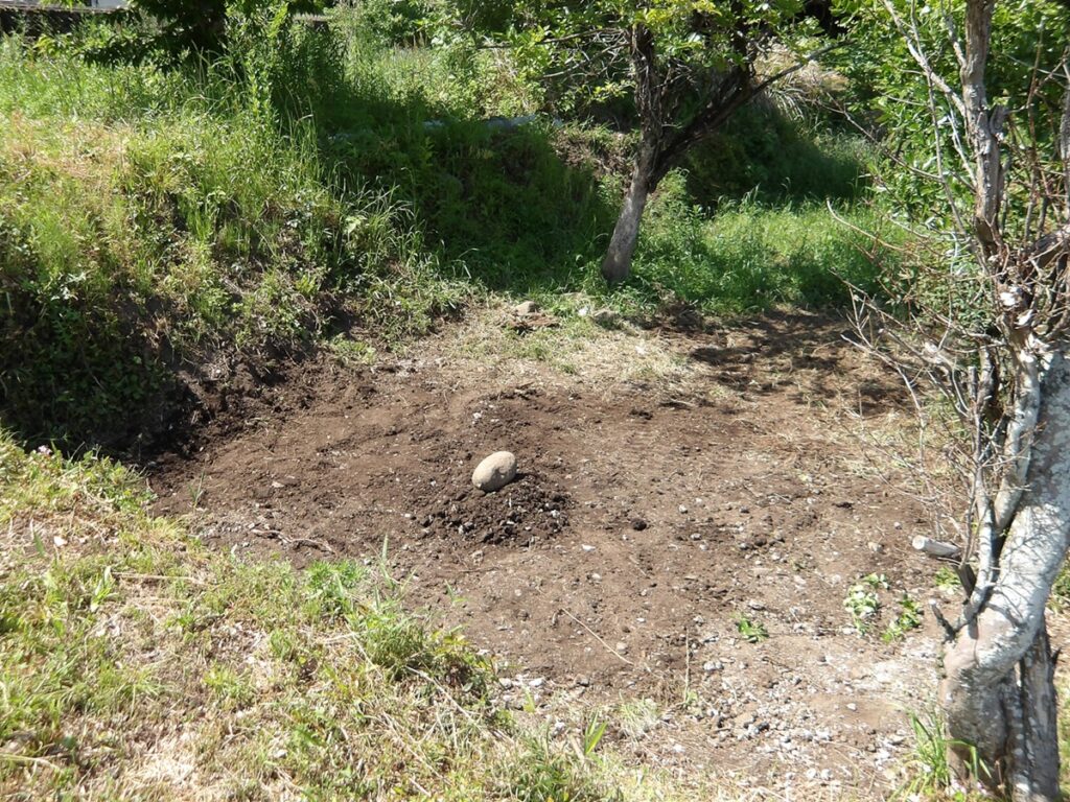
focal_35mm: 27
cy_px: 401
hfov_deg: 65.3
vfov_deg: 51.4
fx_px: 835
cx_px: 535
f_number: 3
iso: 100
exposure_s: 1/648
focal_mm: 4.9
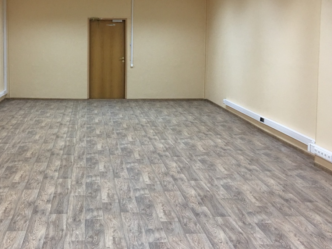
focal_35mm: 45
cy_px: 66
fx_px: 432
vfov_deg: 31.7
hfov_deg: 41.6
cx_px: 114
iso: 64
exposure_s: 1/33
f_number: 2.2
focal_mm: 4.15
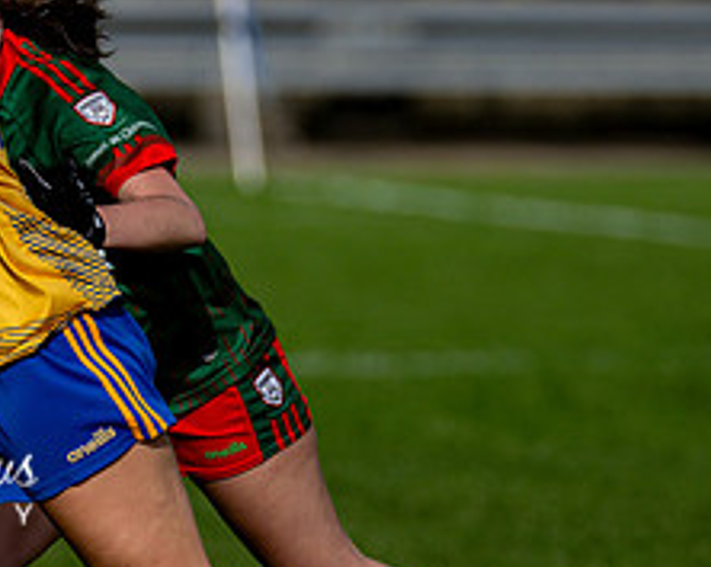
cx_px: -179
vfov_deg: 1.9
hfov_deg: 2.4
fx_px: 17022
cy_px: 413
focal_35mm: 810
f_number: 2.8
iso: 200
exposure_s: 1/5000
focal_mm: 220
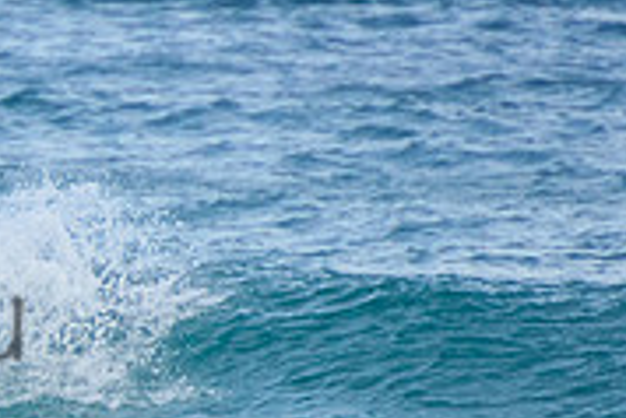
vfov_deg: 0.7
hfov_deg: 1.0
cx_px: -348
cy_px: 279
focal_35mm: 2004
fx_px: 34875
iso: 720
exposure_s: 1/1600
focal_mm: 400
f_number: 5.6
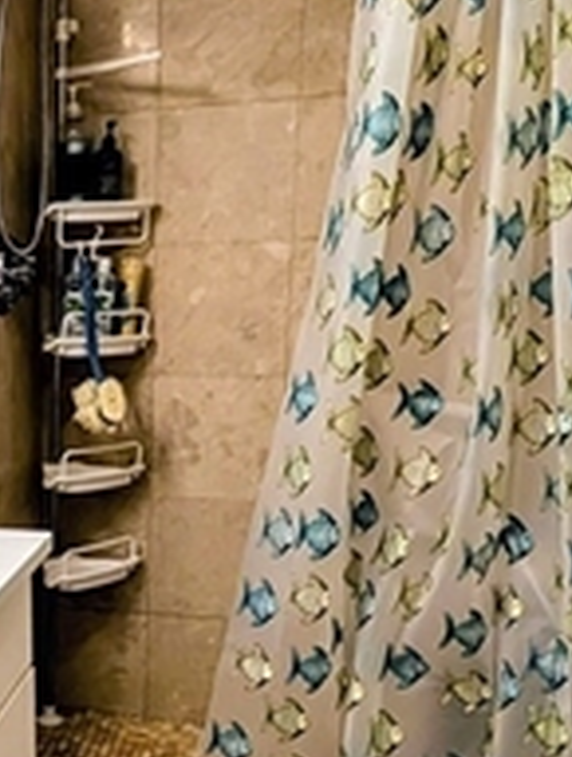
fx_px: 1053
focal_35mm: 48
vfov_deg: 38.8
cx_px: -142
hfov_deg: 26.5
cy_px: 540
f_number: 1.7
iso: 68
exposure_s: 1/120
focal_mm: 2.02
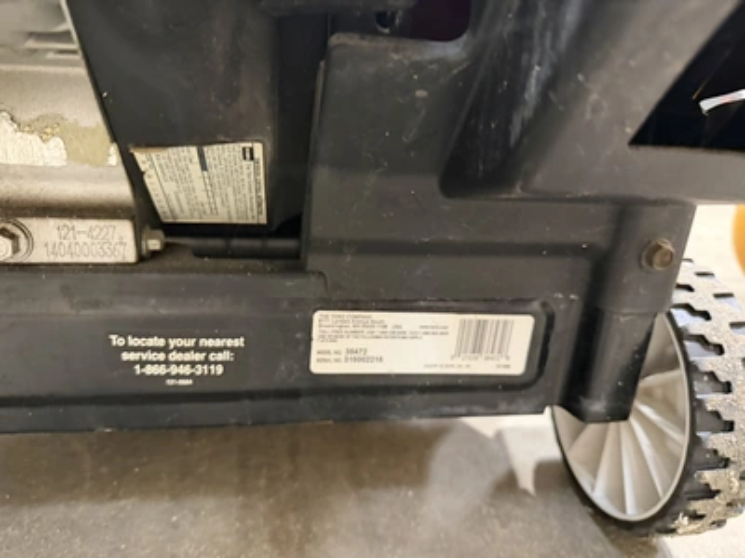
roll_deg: -2.0
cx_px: 372
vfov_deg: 56.8
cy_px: 279
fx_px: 517
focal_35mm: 24
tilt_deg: -19.7
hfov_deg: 71.6
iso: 1000
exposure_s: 1/40
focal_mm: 6.76
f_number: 1.78
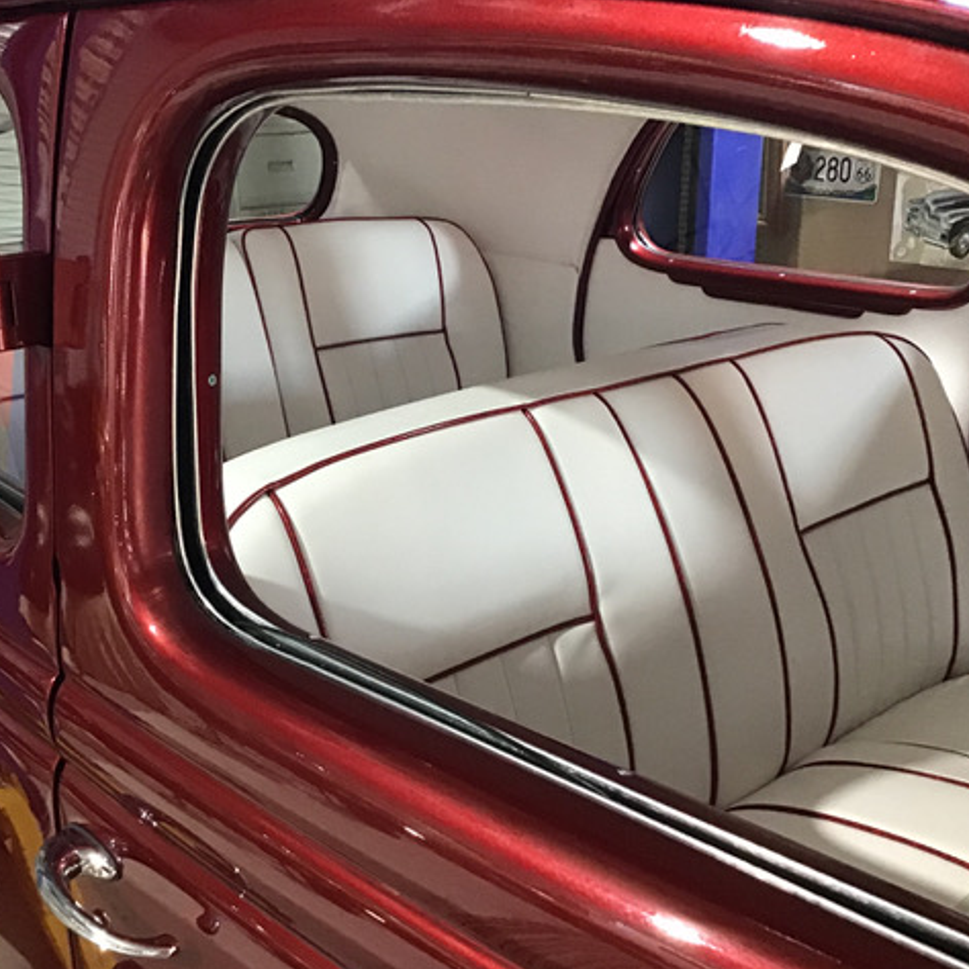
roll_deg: +1.4
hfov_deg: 44.7
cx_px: 395
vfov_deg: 44.9
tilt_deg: -16.9
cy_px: 487
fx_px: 1172
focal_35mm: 37
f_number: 2.4
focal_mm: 3.3
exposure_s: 1/17
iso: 250
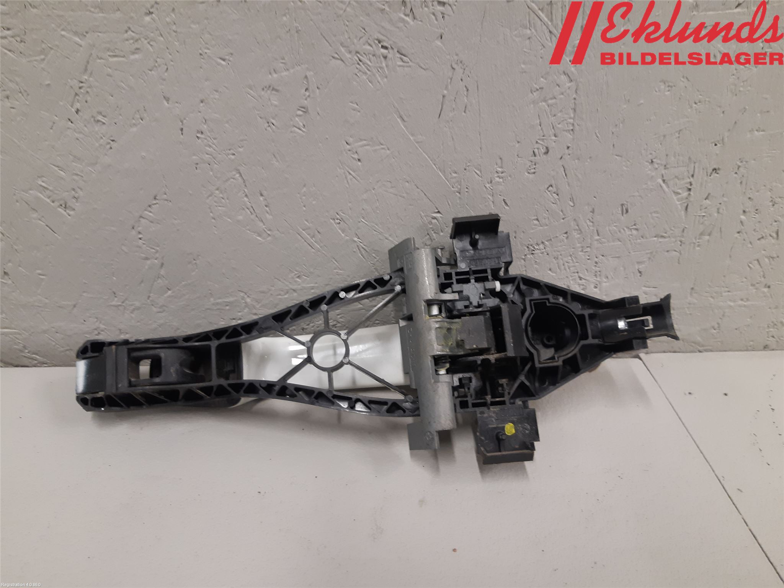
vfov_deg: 53.1
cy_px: 294
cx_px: 392
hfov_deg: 67.3
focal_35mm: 26
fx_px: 589
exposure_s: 1/50
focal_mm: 3.93
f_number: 1.7
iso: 125
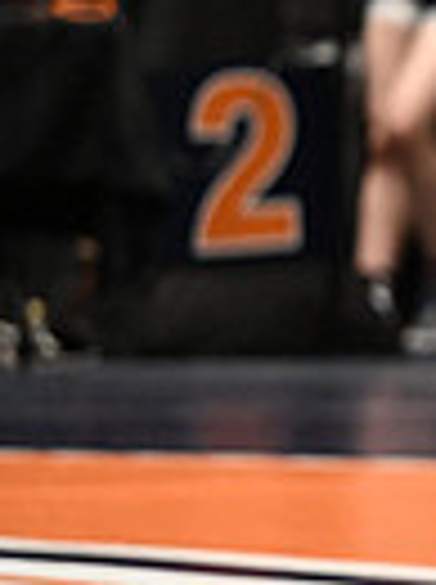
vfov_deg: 4.4
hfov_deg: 3.2
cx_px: 1263
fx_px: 7599
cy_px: 254
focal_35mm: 451
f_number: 2.8
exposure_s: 1/960
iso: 4500
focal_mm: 105
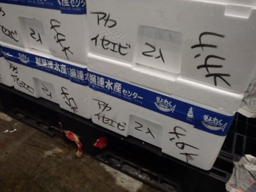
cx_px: 128
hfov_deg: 63.4
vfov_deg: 49.7
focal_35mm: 28
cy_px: 96
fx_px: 207
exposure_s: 1/30
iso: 800
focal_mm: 5
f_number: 3.9
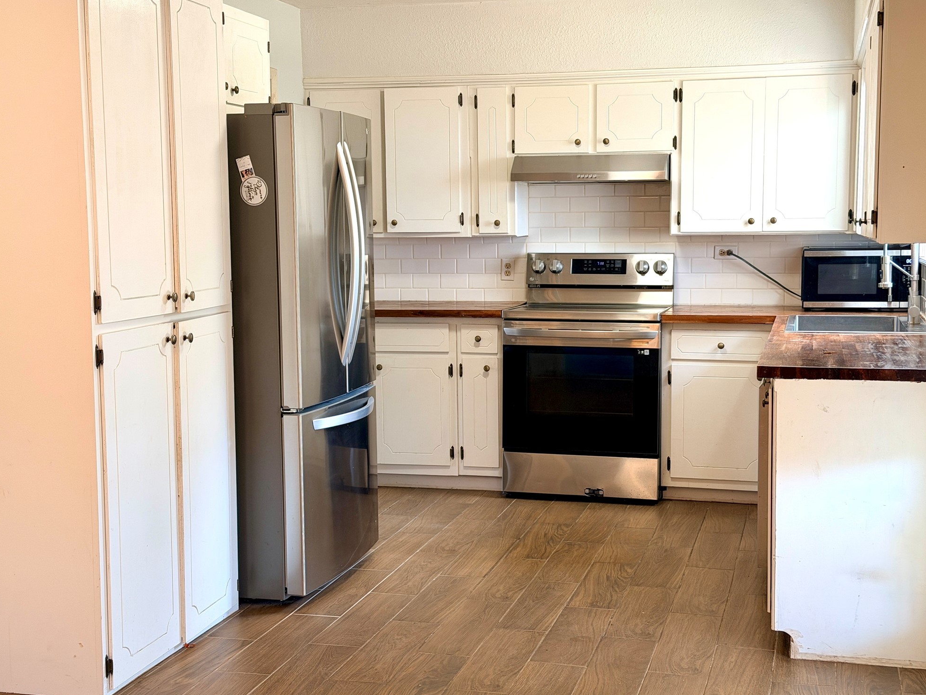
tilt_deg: -5.3
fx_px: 1338
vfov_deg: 29.1
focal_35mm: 50
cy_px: 353
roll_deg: +0.0
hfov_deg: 38.2
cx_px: 469
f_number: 1.78
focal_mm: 6.76
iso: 100
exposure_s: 1/60
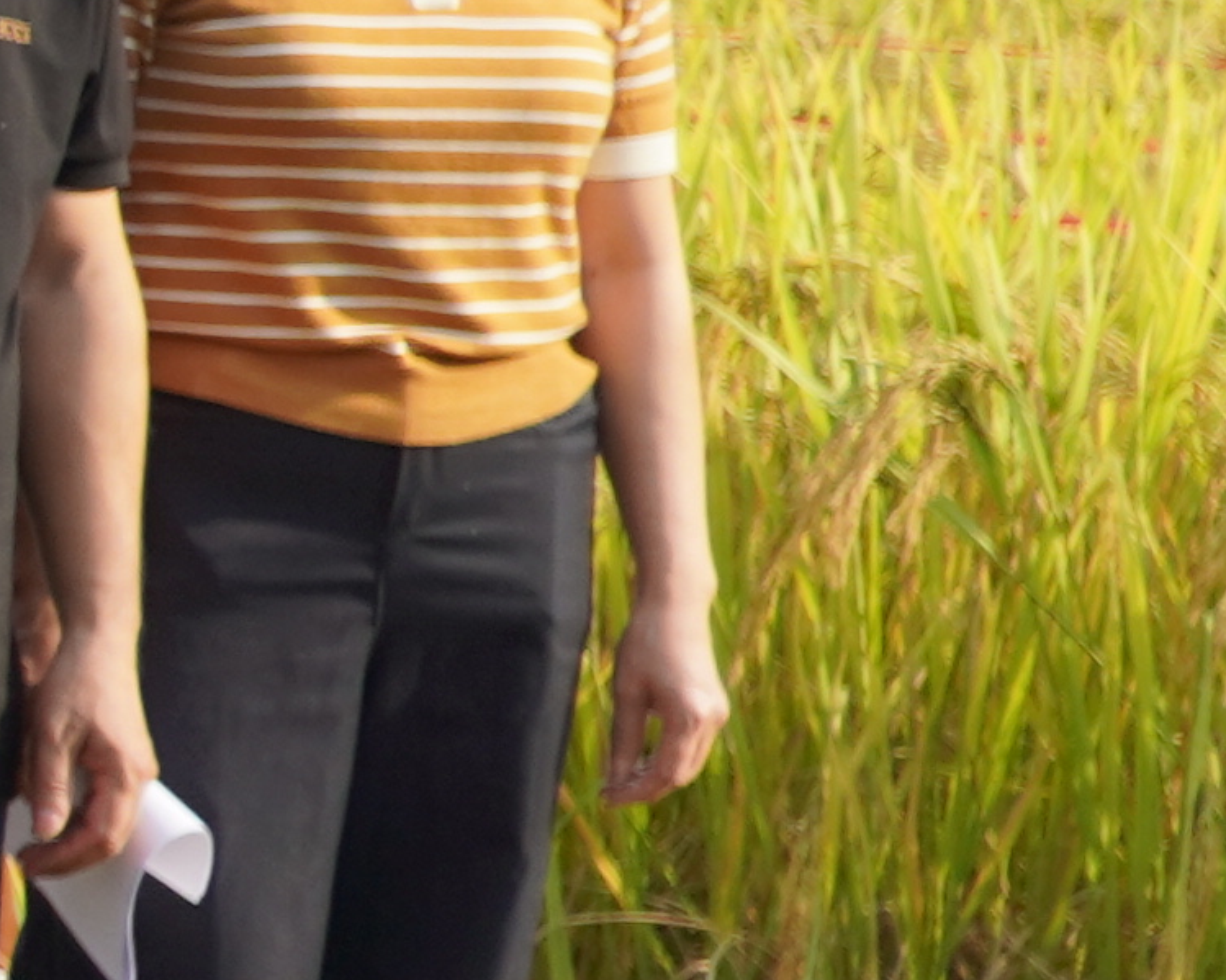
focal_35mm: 203
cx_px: -3668
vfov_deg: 7.6
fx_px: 7365
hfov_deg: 7.1
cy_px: 447
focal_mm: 18
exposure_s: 1/320
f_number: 4.5
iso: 100
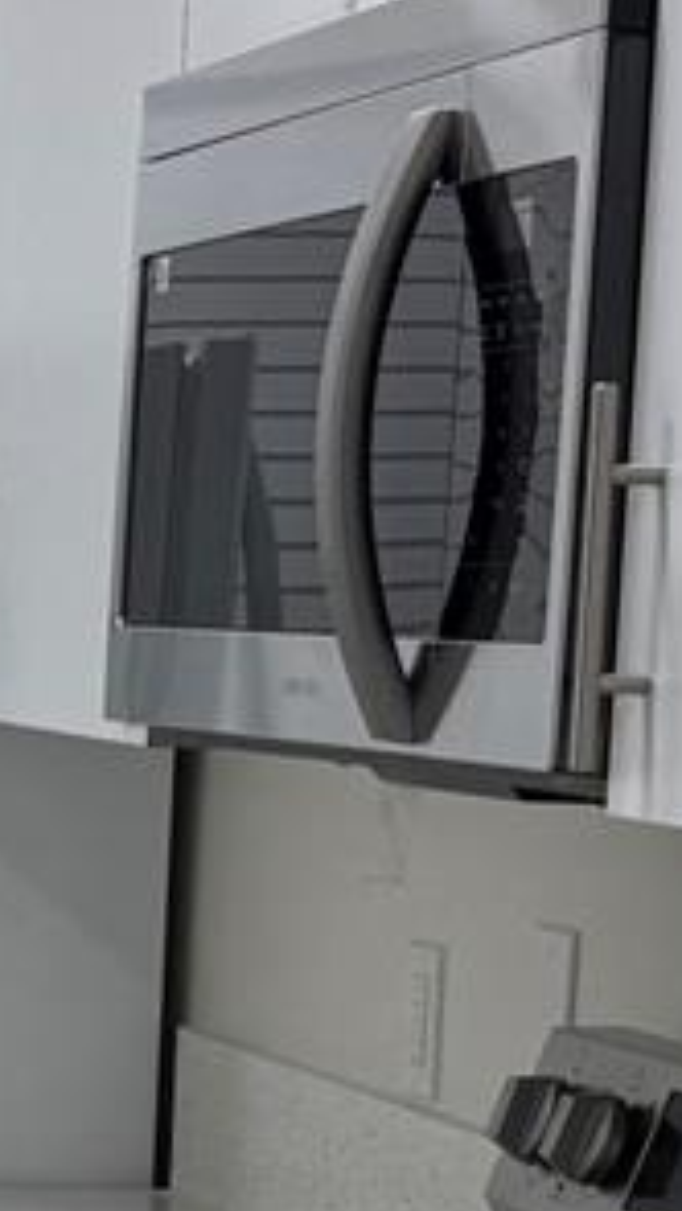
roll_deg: -0.9
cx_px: -1035
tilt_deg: -6.5
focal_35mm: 142
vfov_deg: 15.0
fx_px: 4564
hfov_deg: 7.8
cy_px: 1100
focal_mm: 6.76
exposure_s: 1/166
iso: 100
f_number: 1.78
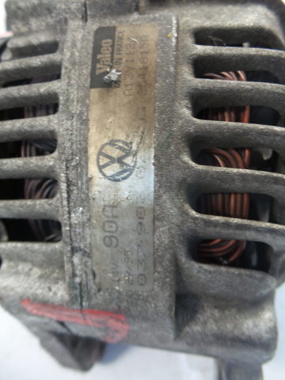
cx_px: 142
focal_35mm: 23
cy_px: 190
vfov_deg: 73.9
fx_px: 252
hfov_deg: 58.9
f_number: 2.8
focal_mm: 4.1
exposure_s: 1/30
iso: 125
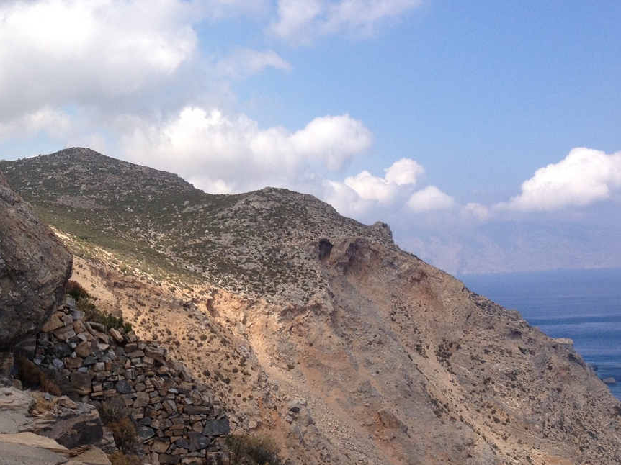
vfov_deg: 22.5
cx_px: 62
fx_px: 1166
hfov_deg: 28.7
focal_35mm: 65
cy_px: 155
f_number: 2.4
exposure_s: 1/1623
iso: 50
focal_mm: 4.28
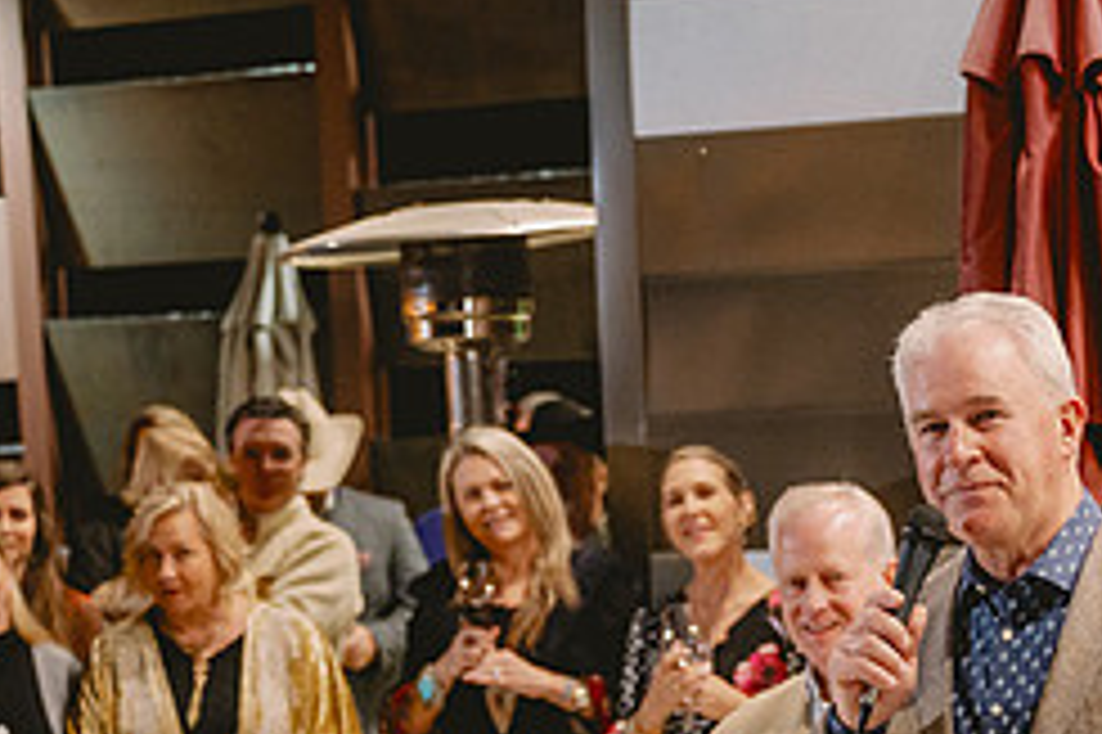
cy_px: 847
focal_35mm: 109
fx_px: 3334
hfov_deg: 18.3
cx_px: 1084
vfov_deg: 12.3
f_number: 2.8
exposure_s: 1/100
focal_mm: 46
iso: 2500
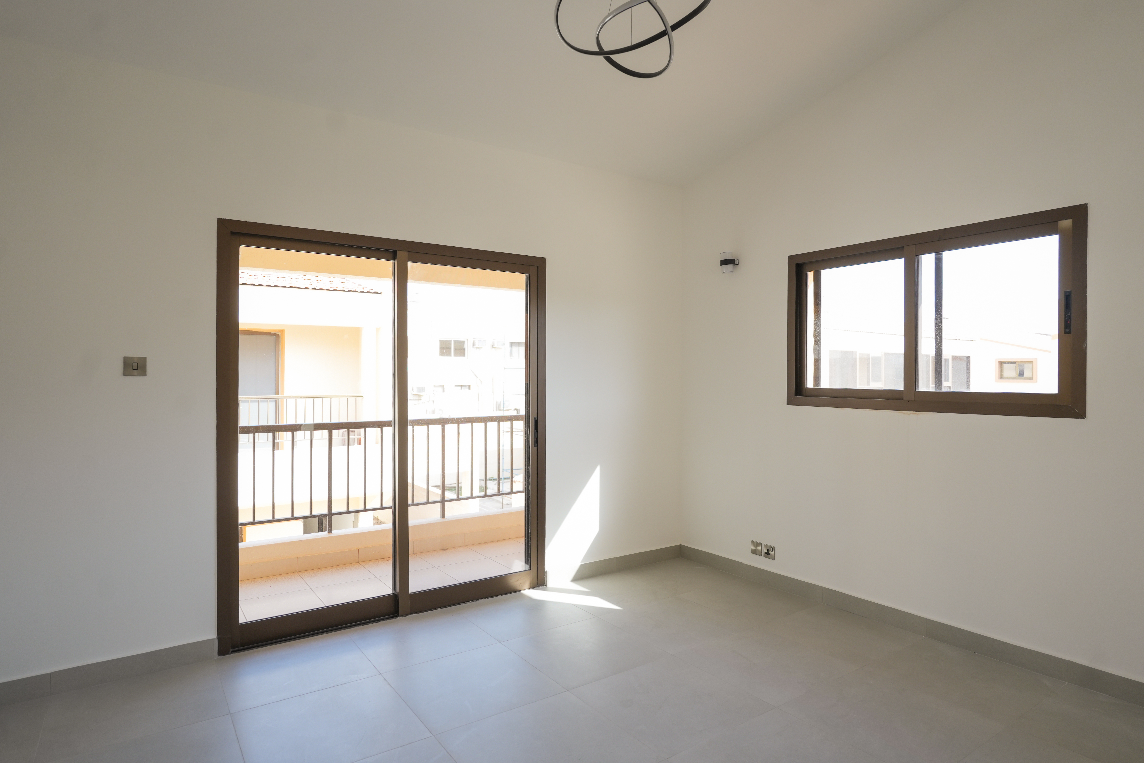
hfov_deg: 84.0
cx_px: 572
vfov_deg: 61.9
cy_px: 382
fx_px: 636
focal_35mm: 20
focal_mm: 20
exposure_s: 1/125
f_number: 4.5
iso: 320
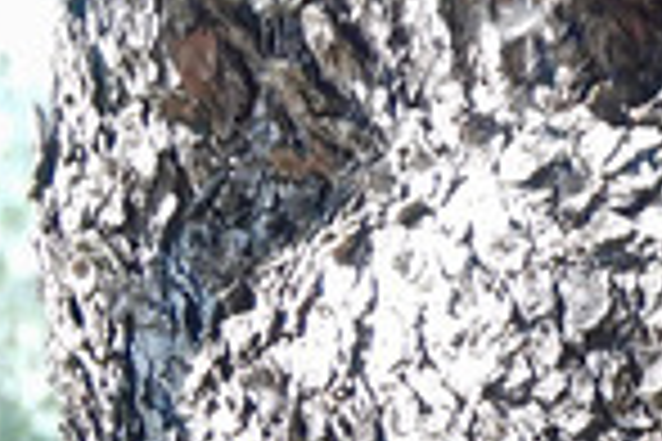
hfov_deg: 4.0
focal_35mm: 500
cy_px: 533
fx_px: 9194
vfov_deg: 2.7
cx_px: 2054
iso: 800
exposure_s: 1/80
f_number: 3.5
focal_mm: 26.42
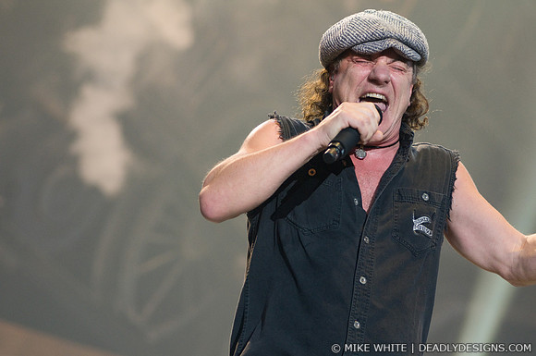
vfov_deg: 8.3
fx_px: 2453
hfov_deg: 12.5
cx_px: 268
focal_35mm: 165
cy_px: 178
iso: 800
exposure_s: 1/320
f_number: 4
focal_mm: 110
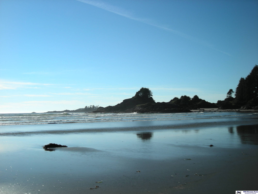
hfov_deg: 45.8
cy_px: 97
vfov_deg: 35.1
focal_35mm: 41
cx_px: 129
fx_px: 306
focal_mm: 6.8
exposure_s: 1/321
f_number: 6.6
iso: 50
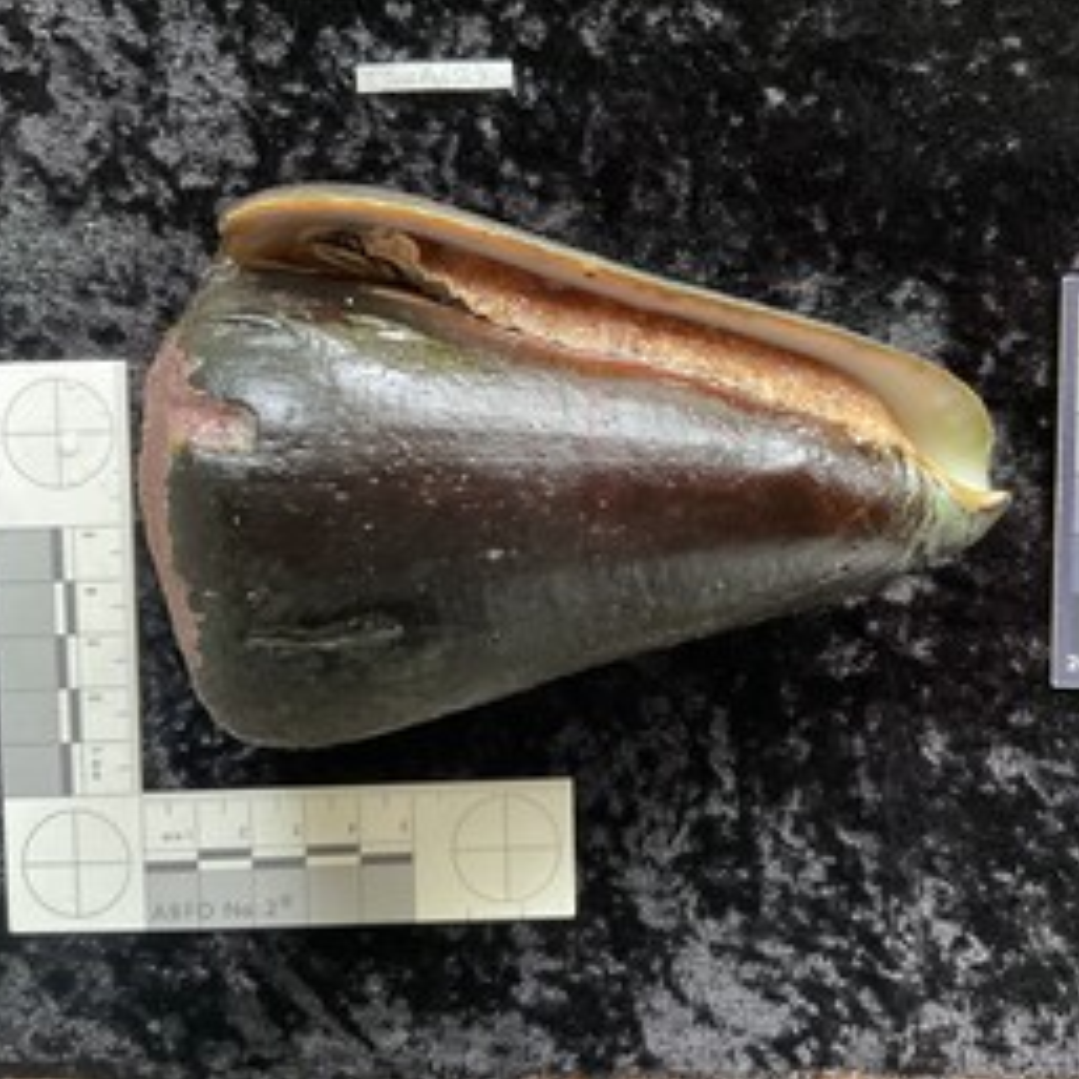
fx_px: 1234
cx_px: 609
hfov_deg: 47.1
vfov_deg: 47.2
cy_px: 535
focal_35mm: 35
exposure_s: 1/30
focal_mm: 3
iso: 250
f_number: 1.8
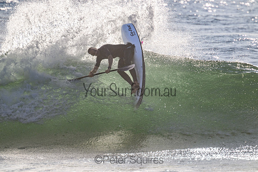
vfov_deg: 1.7
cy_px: 86
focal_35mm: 800
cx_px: 129
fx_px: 5734
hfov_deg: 2.6
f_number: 11
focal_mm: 800
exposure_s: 1/2000
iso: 900
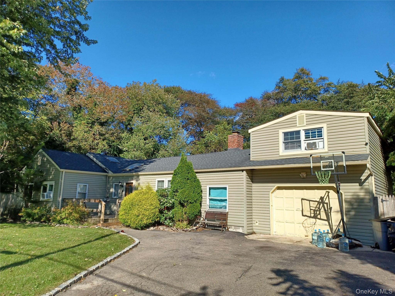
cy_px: 148
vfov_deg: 54.9
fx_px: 285
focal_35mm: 25
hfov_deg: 69.4
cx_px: 198
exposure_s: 1/439
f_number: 1.8
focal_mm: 4.6
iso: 32
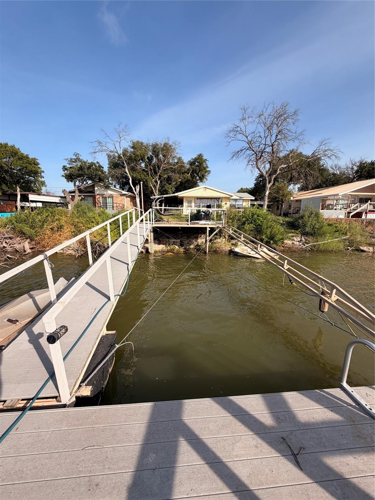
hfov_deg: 85.7
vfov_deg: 102.1
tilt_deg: -6.5
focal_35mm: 14
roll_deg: +0.5
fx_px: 202
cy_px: 250
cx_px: 188
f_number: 2.2
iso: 25
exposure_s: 1/770
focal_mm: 2.22
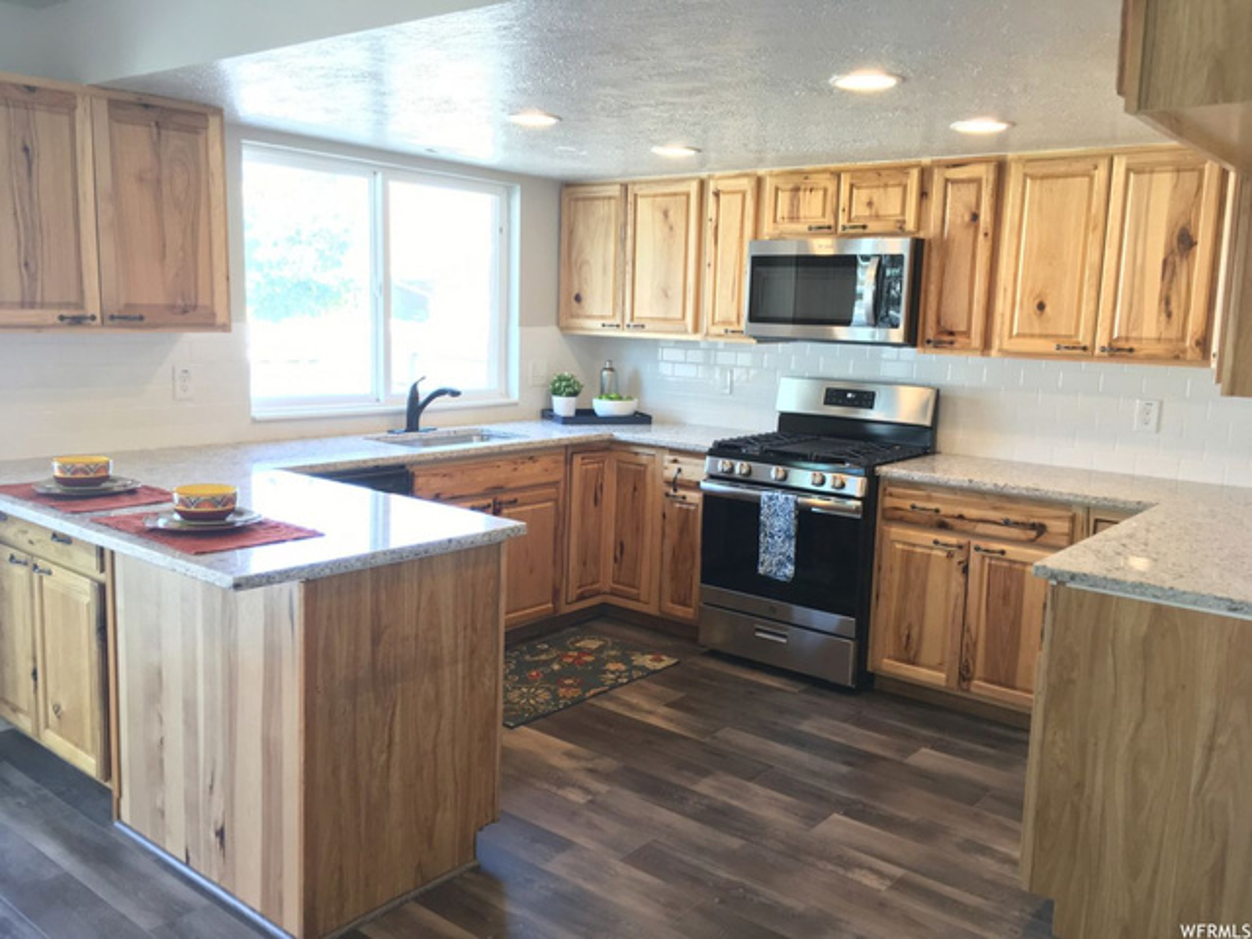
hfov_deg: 61.7
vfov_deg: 48.2
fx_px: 1049
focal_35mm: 29
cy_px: 470
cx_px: 626
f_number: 2.2
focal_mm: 4.15
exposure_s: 1/30
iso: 50
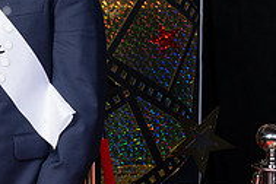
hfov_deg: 13.7
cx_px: -127
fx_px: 1089
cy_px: 1
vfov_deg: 9.6
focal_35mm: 142
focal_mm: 36
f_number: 8
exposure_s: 1/125
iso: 400
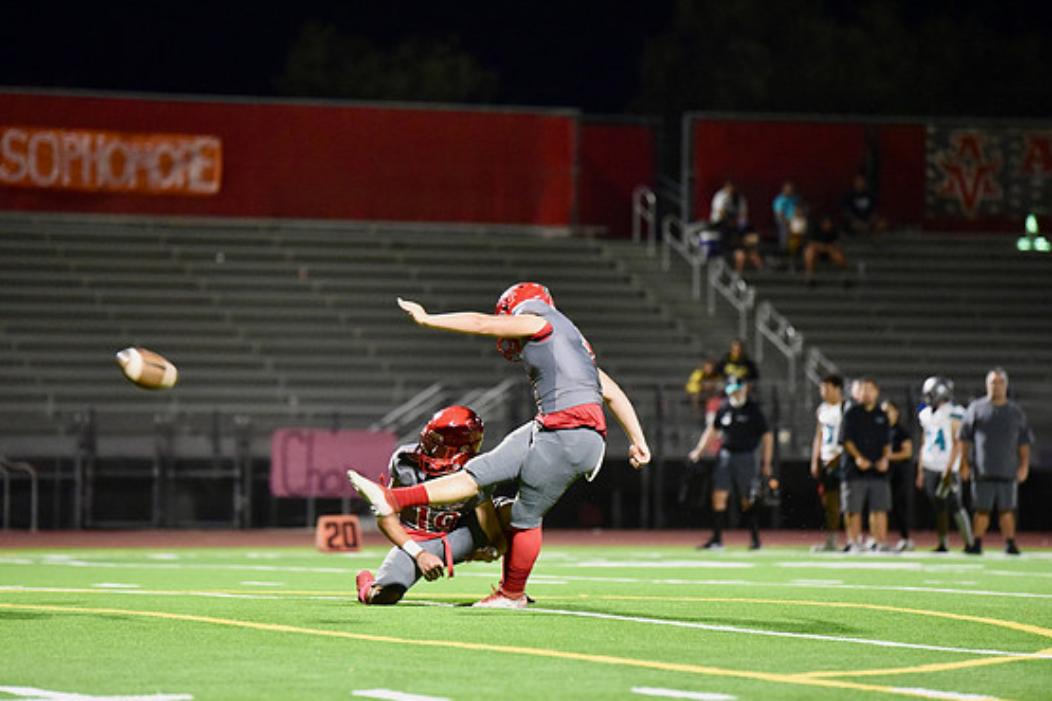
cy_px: 342
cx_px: 536
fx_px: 6107
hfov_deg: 9.8
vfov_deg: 6.6
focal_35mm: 209
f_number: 2.8
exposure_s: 1/500
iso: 8000
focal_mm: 200
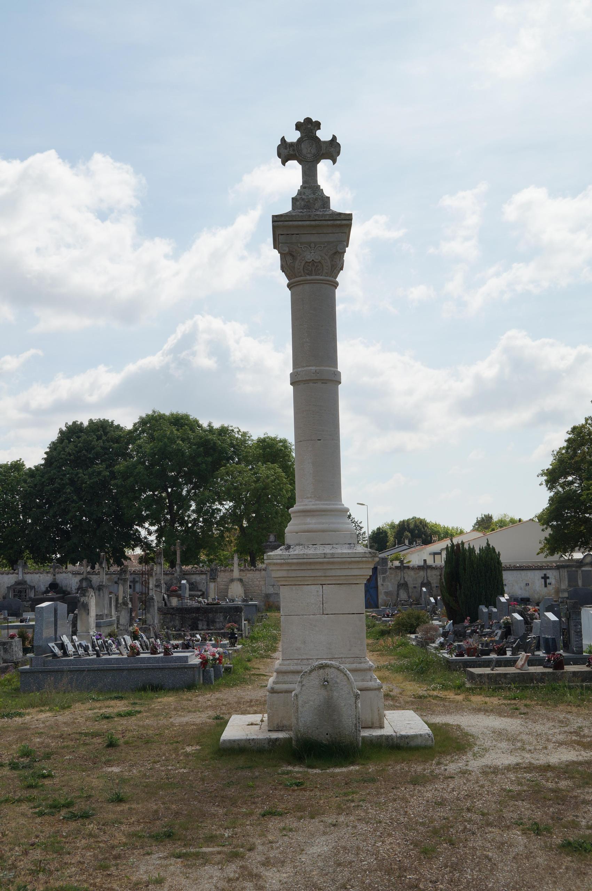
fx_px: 1112
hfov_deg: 29.8
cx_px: 296
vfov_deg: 43.6
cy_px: 446
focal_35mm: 45
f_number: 8
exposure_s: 1/500
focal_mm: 30
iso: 100
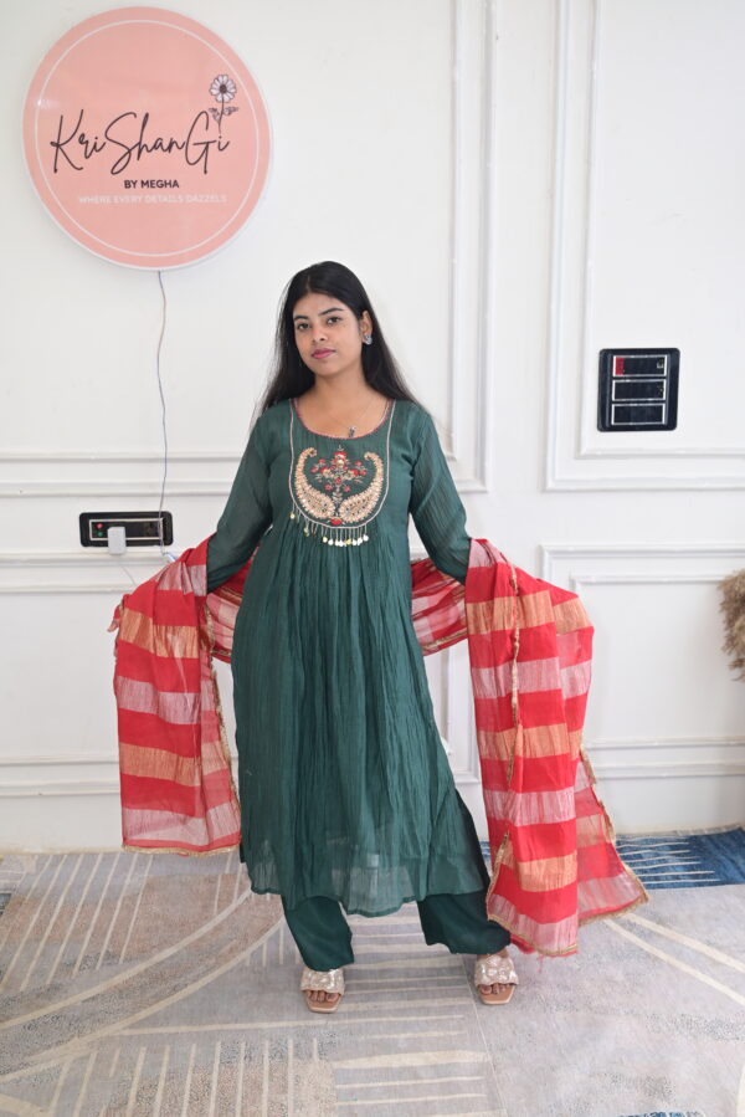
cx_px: 372
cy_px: 558
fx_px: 992
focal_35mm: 32
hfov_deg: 41.1
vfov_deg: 58.7
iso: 500
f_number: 5
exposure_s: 1/250
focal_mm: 32
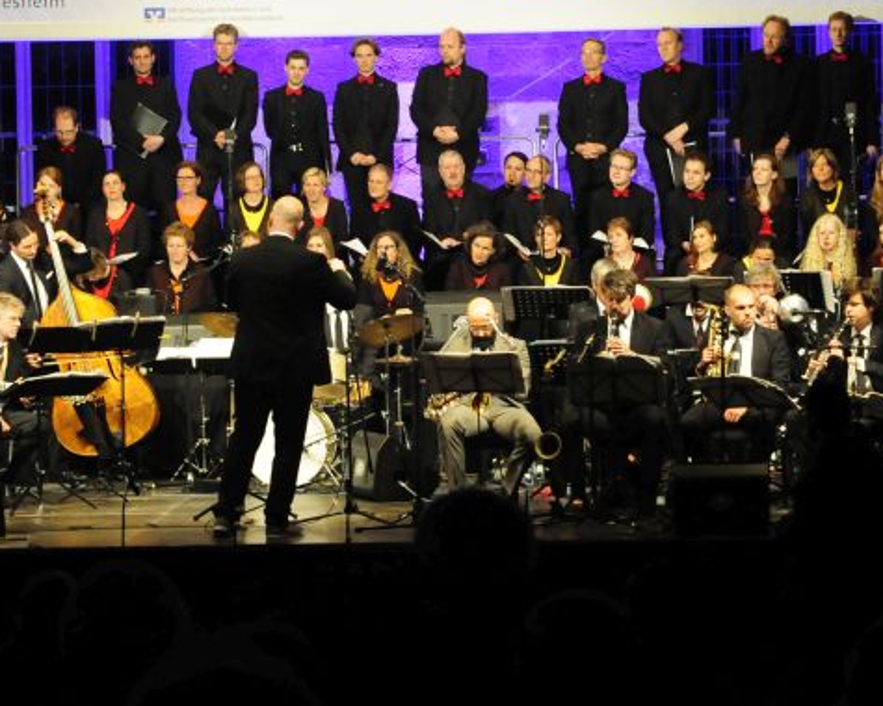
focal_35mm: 142
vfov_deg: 10.8
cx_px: 470
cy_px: 176
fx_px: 3711
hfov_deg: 13.6
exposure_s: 1/80
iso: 2500
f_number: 4.5
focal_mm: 48
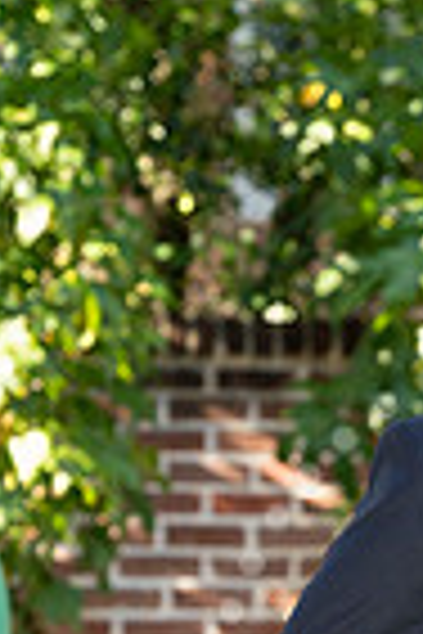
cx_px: 621
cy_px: 737
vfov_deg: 5.9
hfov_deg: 3.9
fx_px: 6168
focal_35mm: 350
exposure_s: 1/200
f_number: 5.6
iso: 400
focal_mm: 110
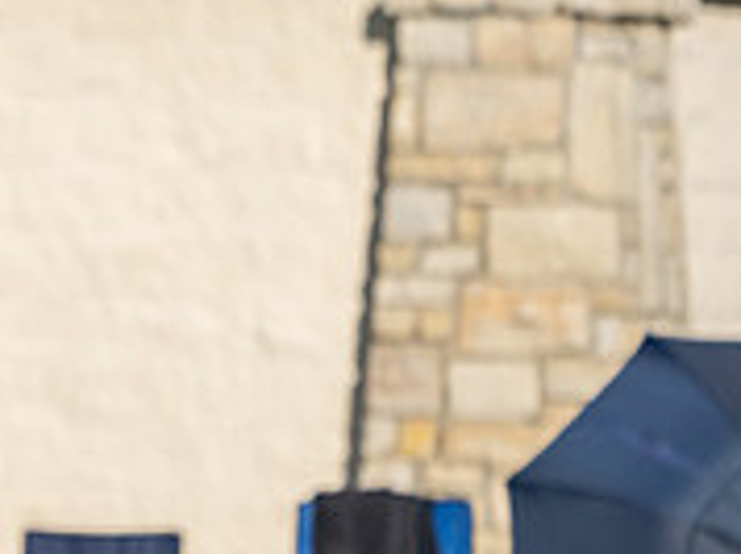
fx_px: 23152
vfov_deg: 1.4
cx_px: -427
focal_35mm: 1083
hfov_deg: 1.8
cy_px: 300
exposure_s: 1/5000
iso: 500
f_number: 5.6
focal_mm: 312
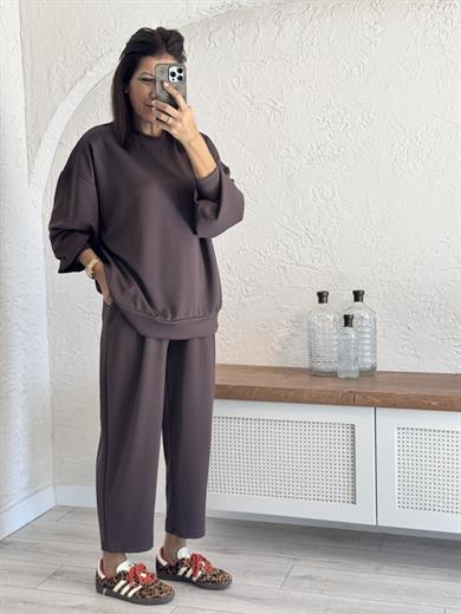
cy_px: 307
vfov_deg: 39.7
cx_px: 230
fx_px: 852
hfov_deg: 30.3
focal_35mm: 48
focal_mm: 6.76
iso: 64
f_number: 1.78
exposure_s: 1/241
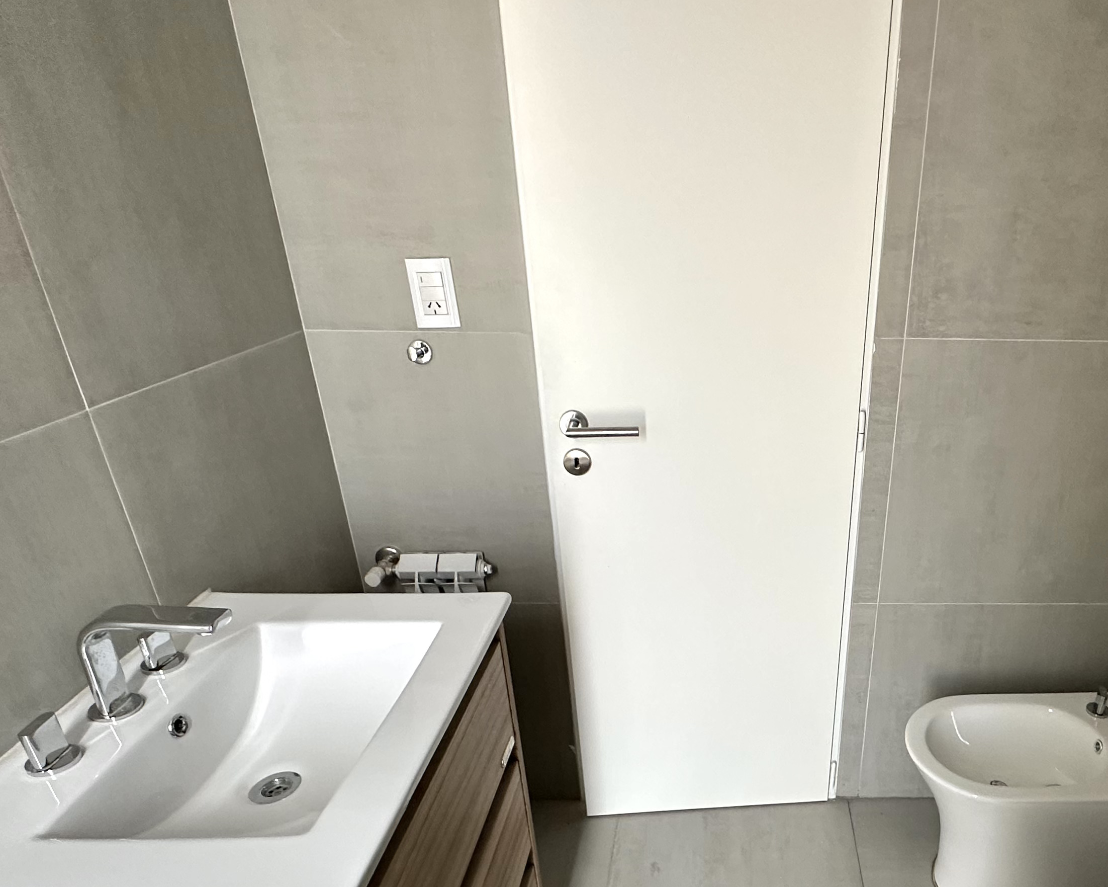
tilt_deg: -26.6
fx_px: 820
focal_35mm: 25
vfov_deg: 55.6
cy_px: 594
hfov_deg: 66.0
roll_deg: -0.3
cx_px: 752
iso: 320
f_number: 2.2
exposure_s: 1/99
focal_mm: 2.22
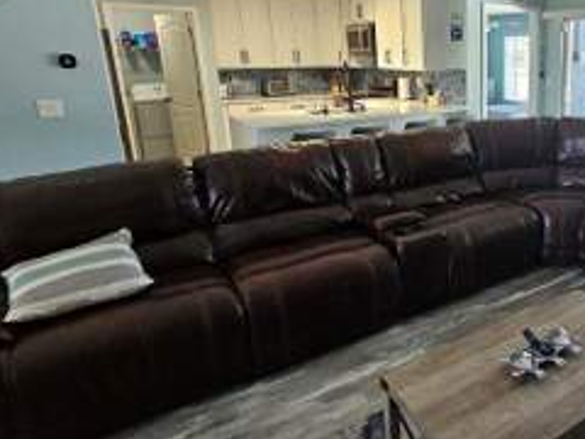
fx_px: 439
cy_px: 178
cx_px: 485
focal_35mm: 26
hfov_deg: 60.6
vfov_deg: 52.7
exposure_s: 1/60
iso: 400
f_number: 2.2
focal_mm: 2.2
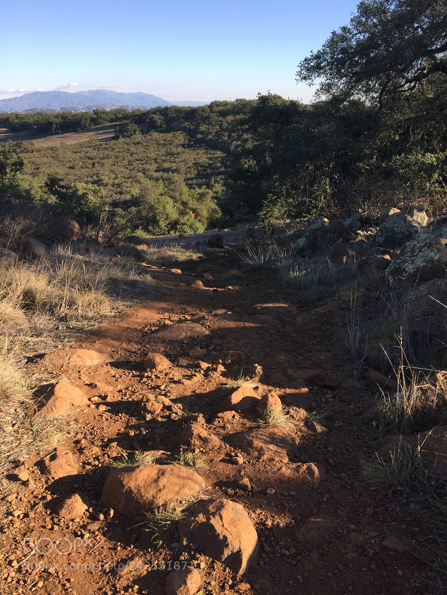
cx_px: 224
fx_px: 499
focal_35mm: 29
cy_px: 298
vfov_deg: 61.7
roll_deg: +0.0
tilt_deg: -19.8
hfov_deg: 48.2
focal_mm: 4.15
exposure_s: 1/628
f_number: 2.2
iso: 32
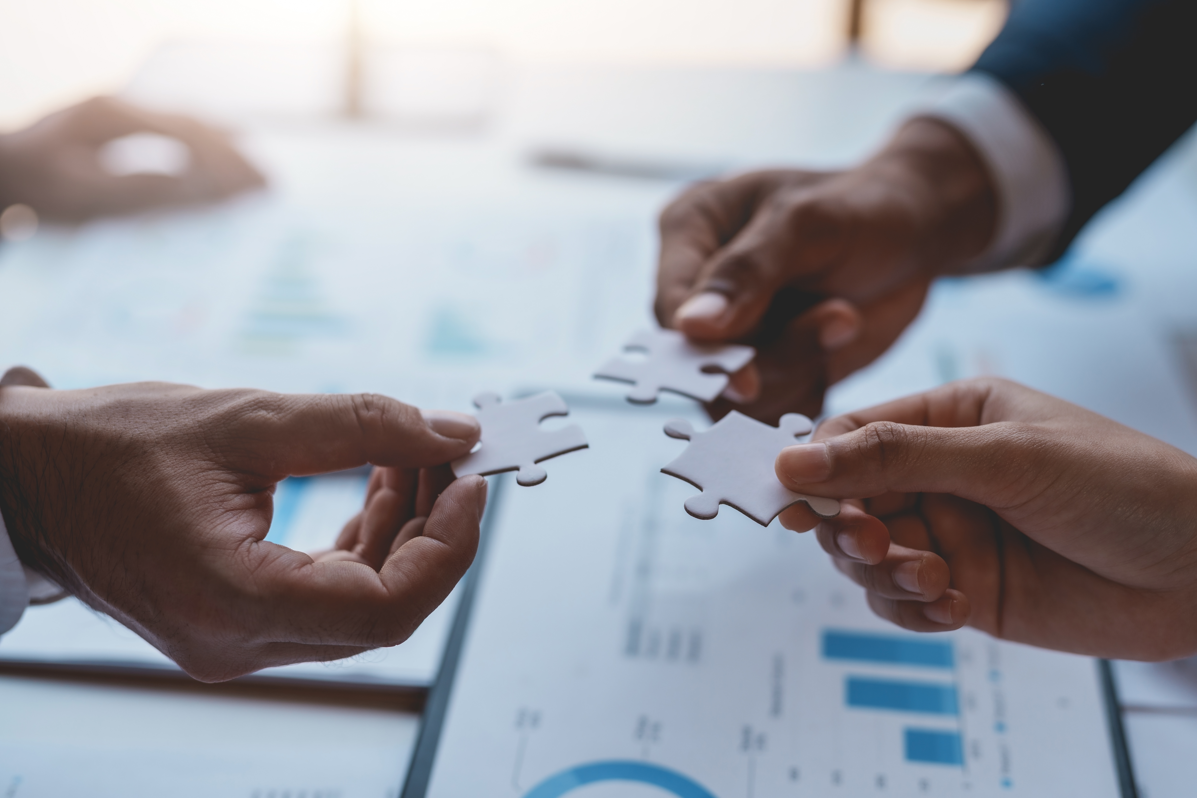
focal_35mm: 50
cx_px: 598
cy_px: 399
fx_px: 1662
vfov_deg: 27.0
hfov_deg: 39.6
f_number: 2.5
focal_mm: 50
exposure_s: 1/400
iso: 200
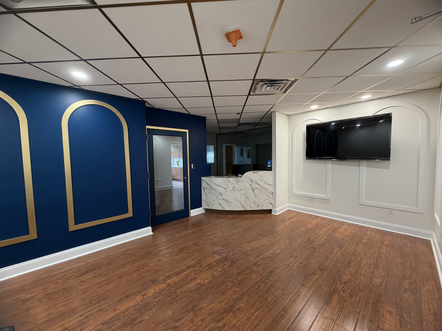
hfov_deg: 102.1
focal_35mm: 14
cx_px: 221
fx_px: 179
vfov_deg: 85.7
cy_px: 166
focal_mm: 2.22
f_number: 2.2
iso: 250
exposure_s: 1/60
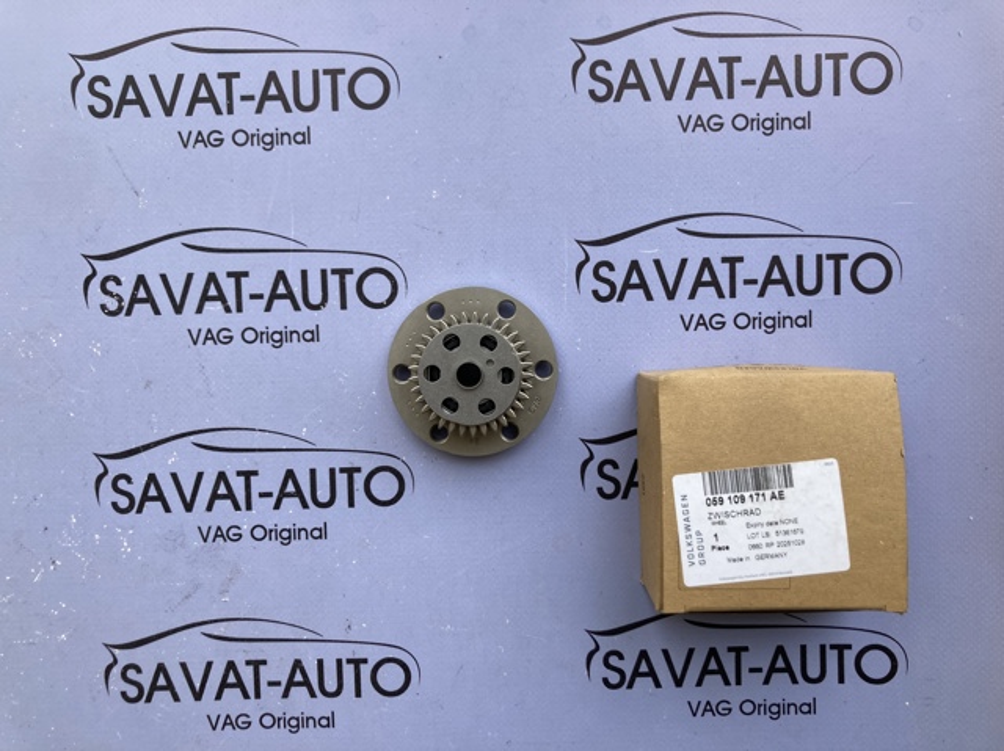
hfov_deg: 63.5
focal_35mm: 28
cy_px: 376
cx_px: 502
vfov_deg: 49.7
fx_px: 812
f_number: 1.8
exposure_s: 1/121
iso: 32
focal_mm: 3.99
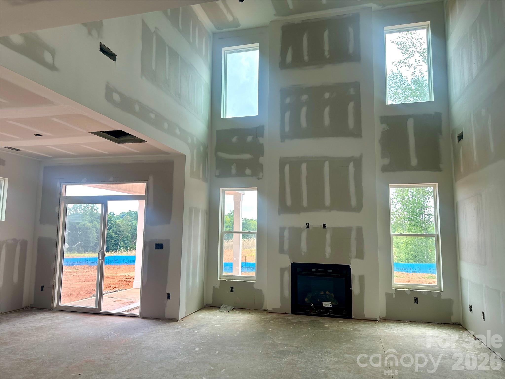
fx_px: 350
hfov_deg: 71.6
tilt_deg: +6.2
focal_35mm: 24
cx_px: 252
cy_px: 190
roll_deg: -0.7
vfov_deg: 56.8
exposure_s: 1/333
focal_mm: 6.86
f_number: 1.78
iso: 80
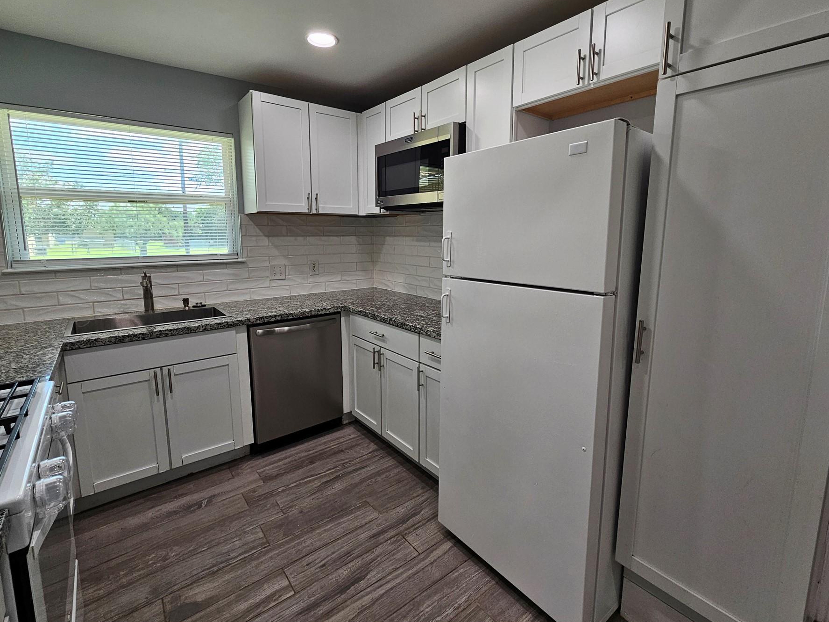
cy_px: 285
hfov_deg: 98.2
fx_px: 359
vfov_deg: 81.6
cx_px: 411
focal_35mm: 15
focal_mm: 2.2
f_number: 2.2
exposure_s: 1/120
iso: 80
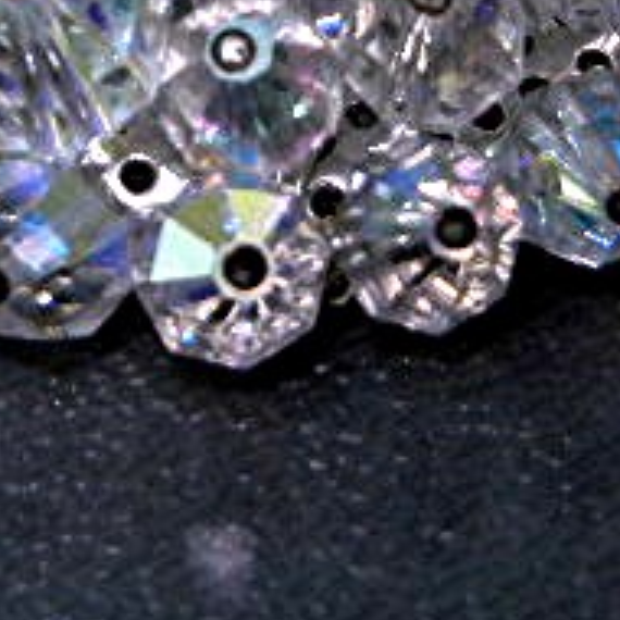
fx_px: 3566
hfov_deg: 9.9
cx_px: 206
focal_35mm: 176
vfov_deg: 9.8
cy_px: -144
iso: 329
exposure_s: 1/30
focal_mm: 10.6
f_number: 8
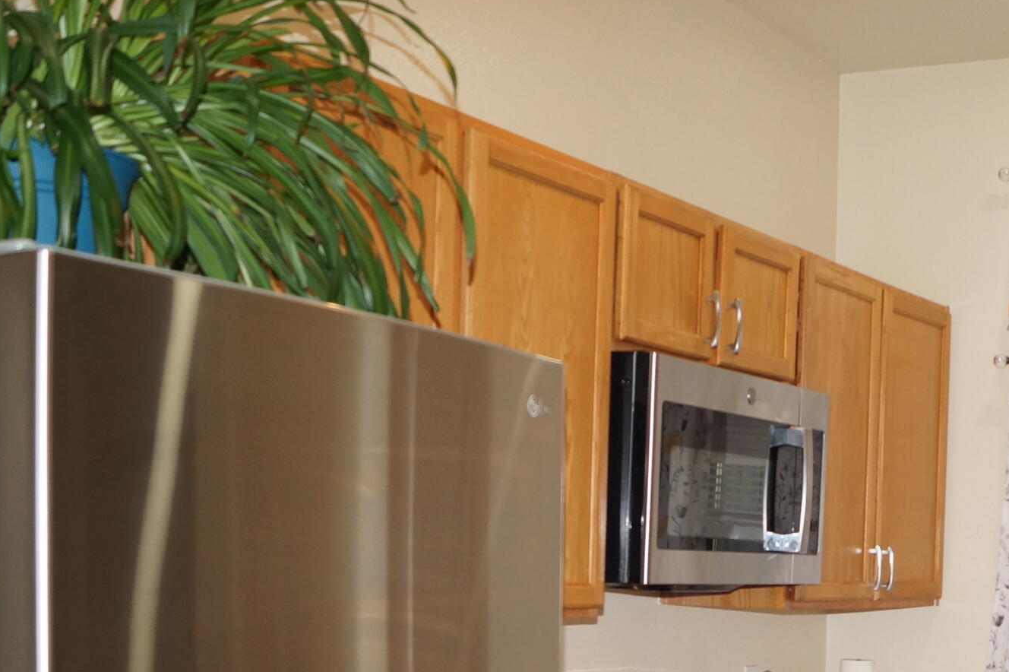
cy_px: 714
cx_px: 792
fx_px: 1709
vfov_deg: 21.3
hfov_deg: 32.1
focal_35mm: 61
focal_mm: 18
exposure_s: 1/160
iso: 500
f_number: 4
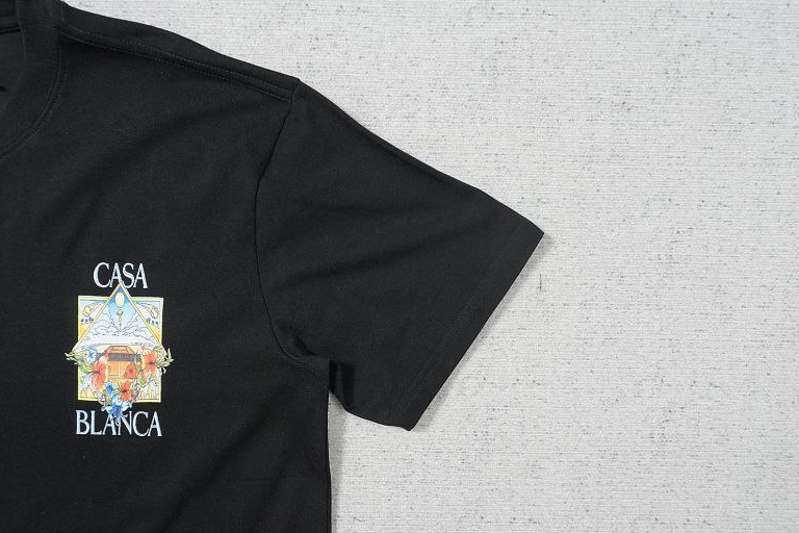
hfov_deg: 71.5
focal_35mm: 25
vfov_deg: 51.3
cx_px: 411
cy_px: 272
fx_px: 555
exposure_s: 1/100
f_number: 10
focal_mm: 16
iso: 1600
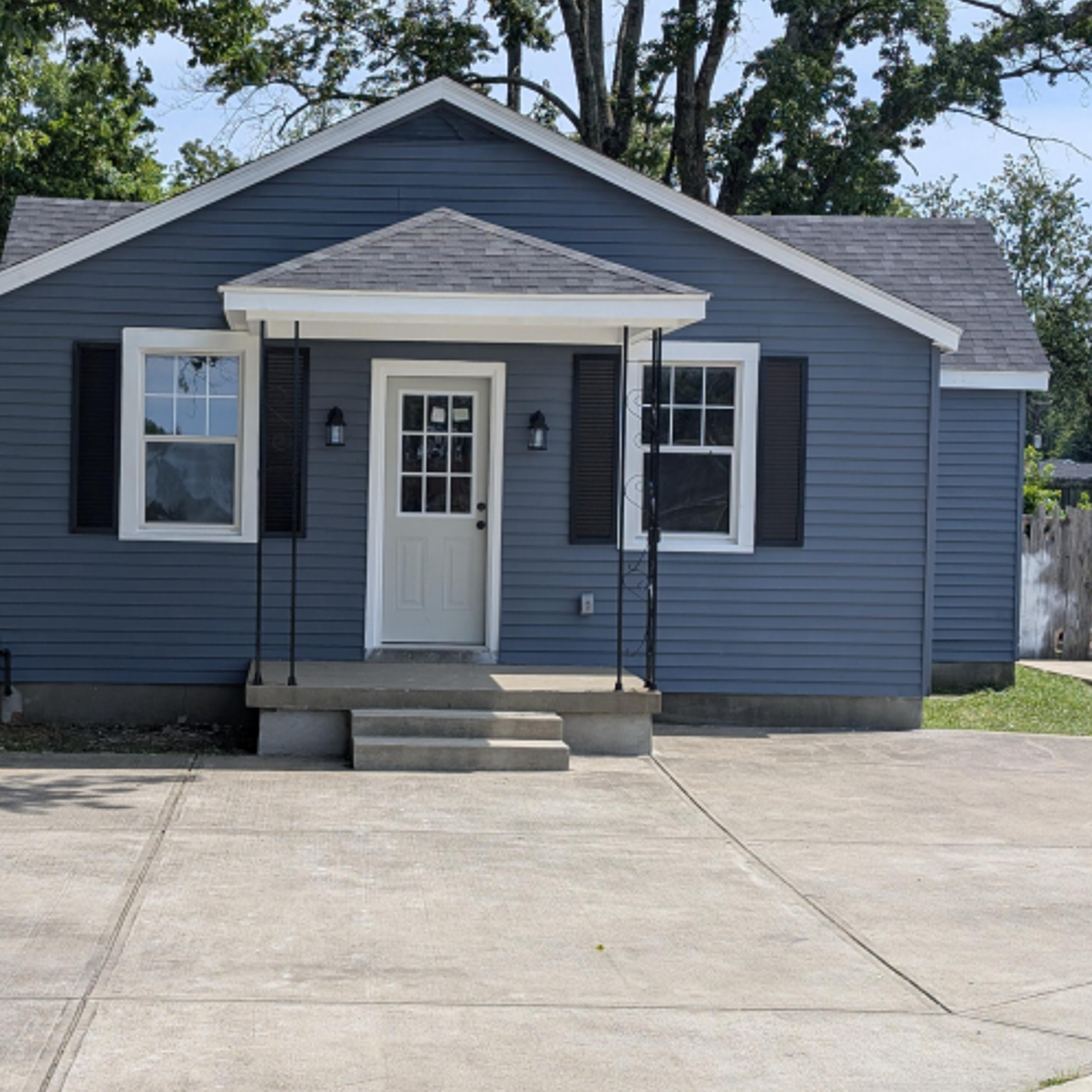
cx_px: 378
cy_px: 545
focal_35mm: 58
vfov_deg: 29.6
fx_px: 2070
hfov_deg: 29.4
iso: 22
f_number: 1.68
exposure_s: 1/1372
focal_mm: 6.9
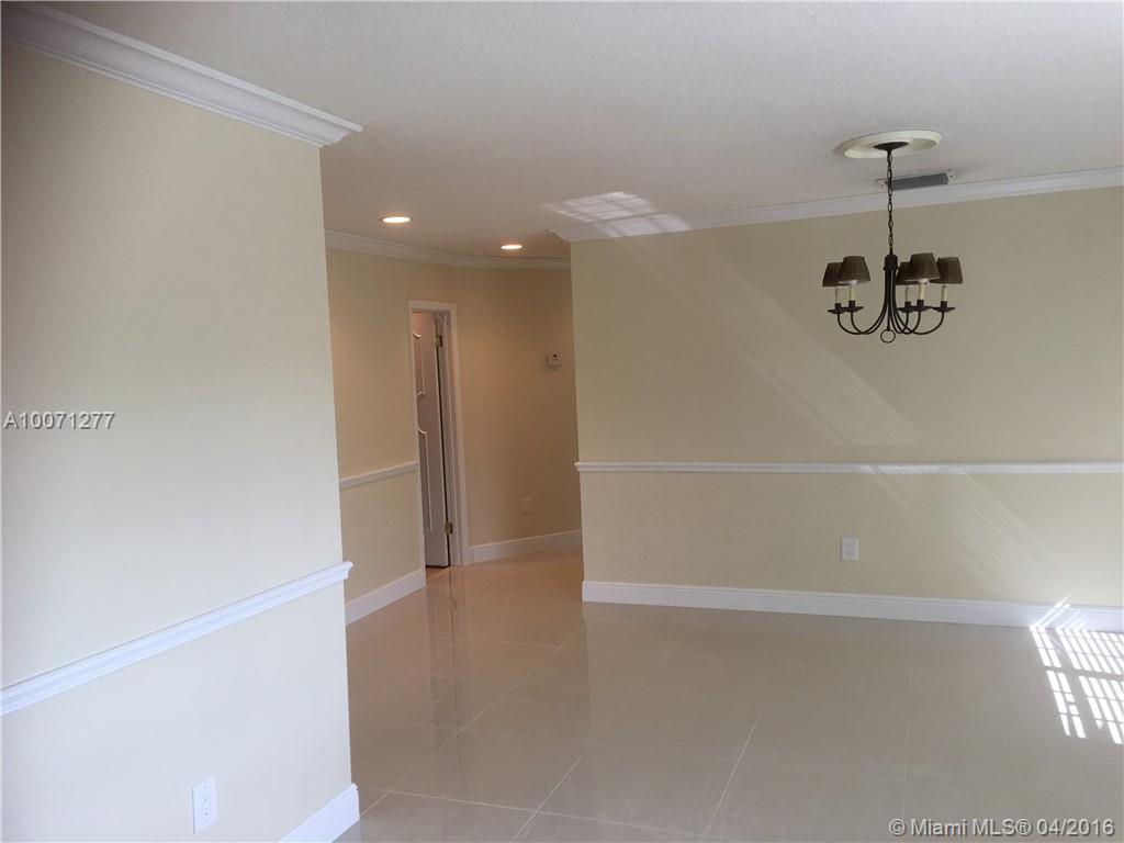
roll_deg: +1.8
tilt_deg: -1.8
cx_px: 562
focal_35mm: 29
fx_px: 942
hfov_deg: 61.7
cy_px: 422
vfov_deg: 48.2
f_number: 2.2
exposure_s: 1/40
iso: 25
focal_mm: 4.15
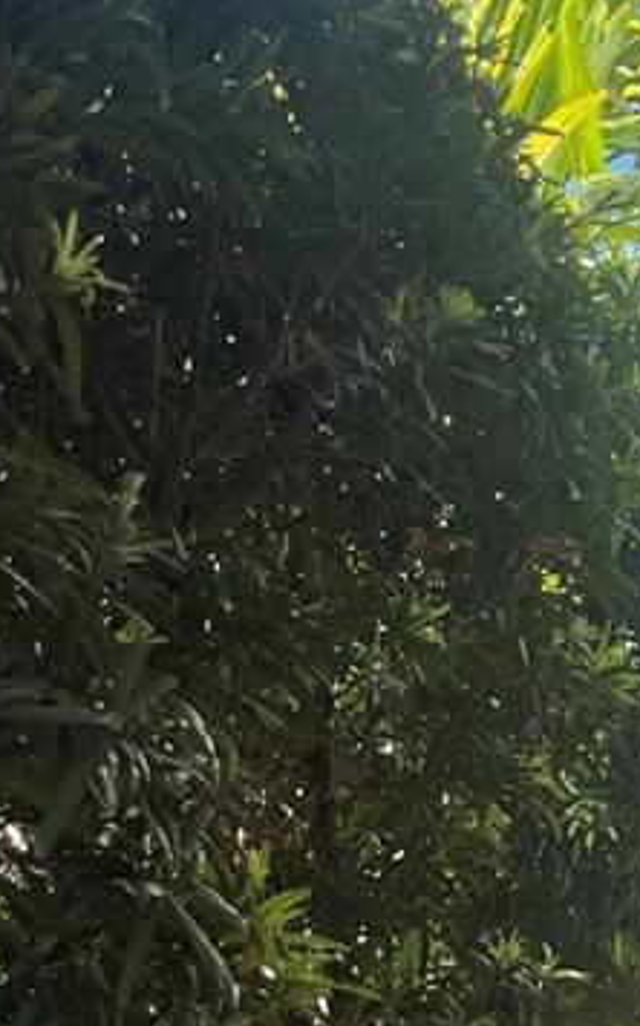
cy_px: 1173
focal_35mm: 93
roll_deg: -0.6
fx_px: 2600
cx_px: 940
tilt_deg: +0.4
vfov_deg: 21.1
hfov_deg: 13.3
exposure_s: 1/816
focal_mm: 5.1
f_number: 1.6
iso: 50
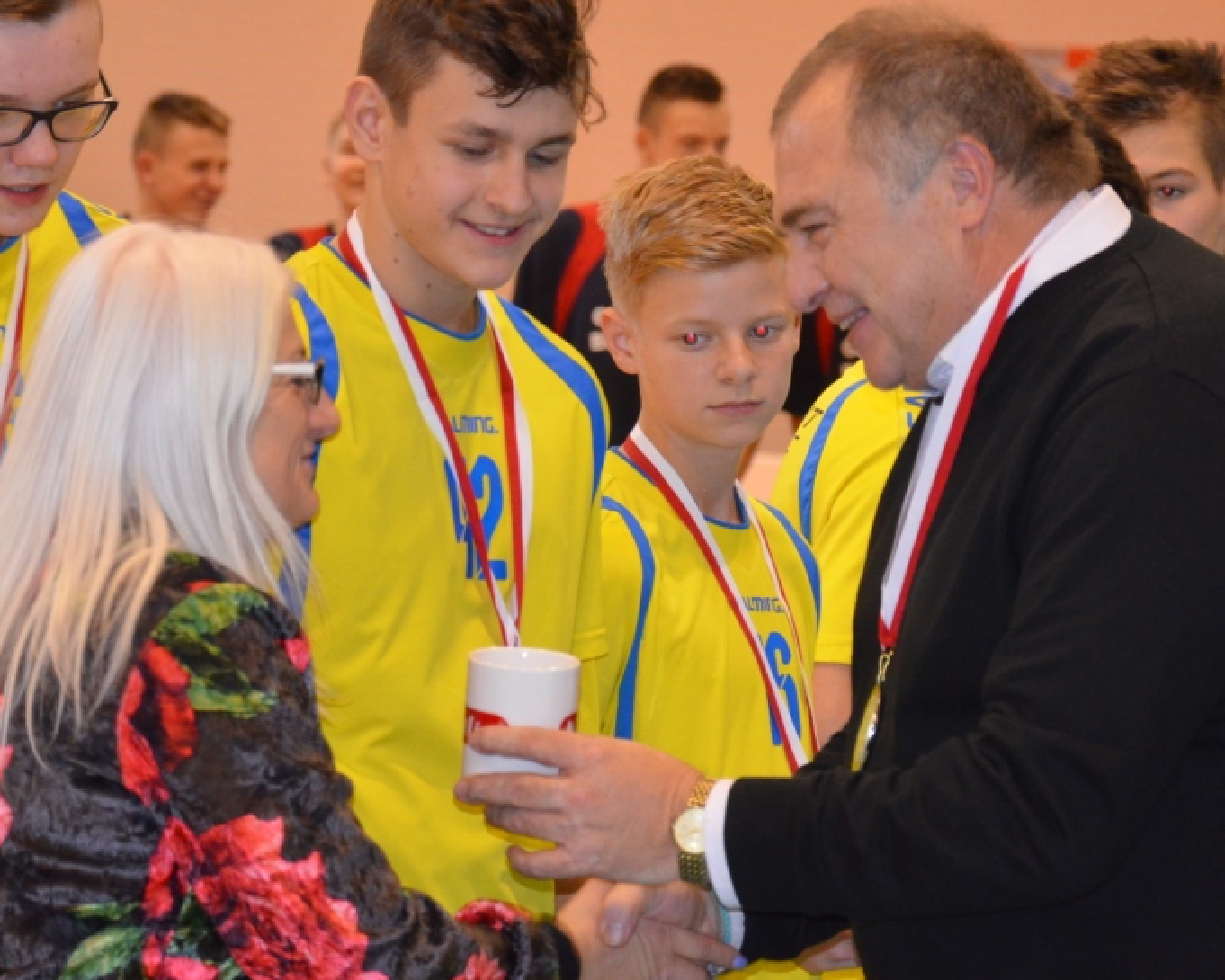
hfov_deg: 8.7
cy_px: 419
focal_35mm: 222
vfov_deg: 7.0
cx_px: 678
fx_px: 8039
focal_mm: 105
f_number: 5.6
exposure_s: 1/60
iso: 2200
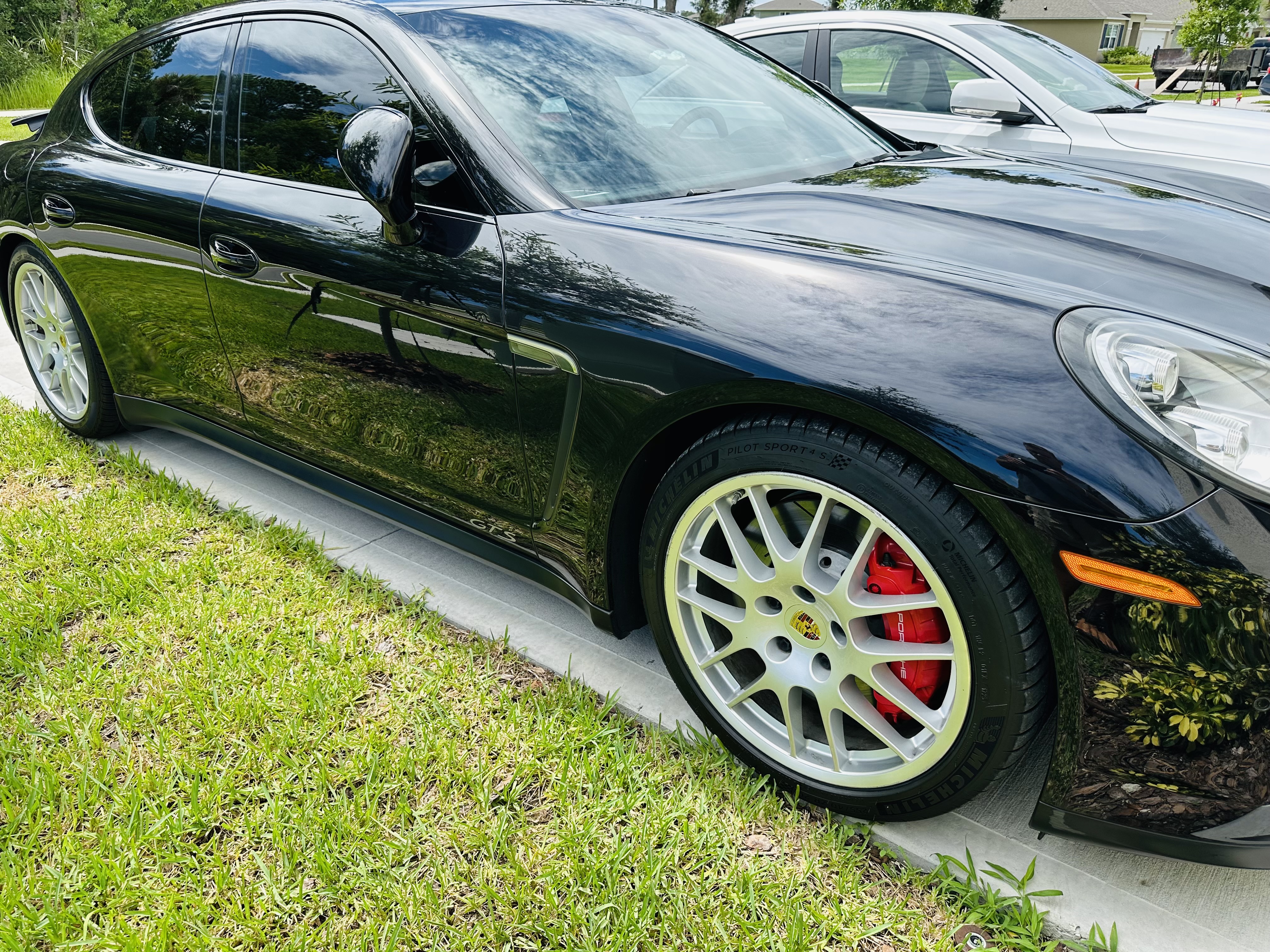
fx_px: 881
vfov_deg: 56.8
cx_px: 635
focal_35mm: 24
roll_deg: -0.2
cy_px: 476
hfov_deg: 71.6
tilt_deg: -24.2
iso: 80
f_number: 1.78
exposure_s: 1/2110
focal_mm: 6.86
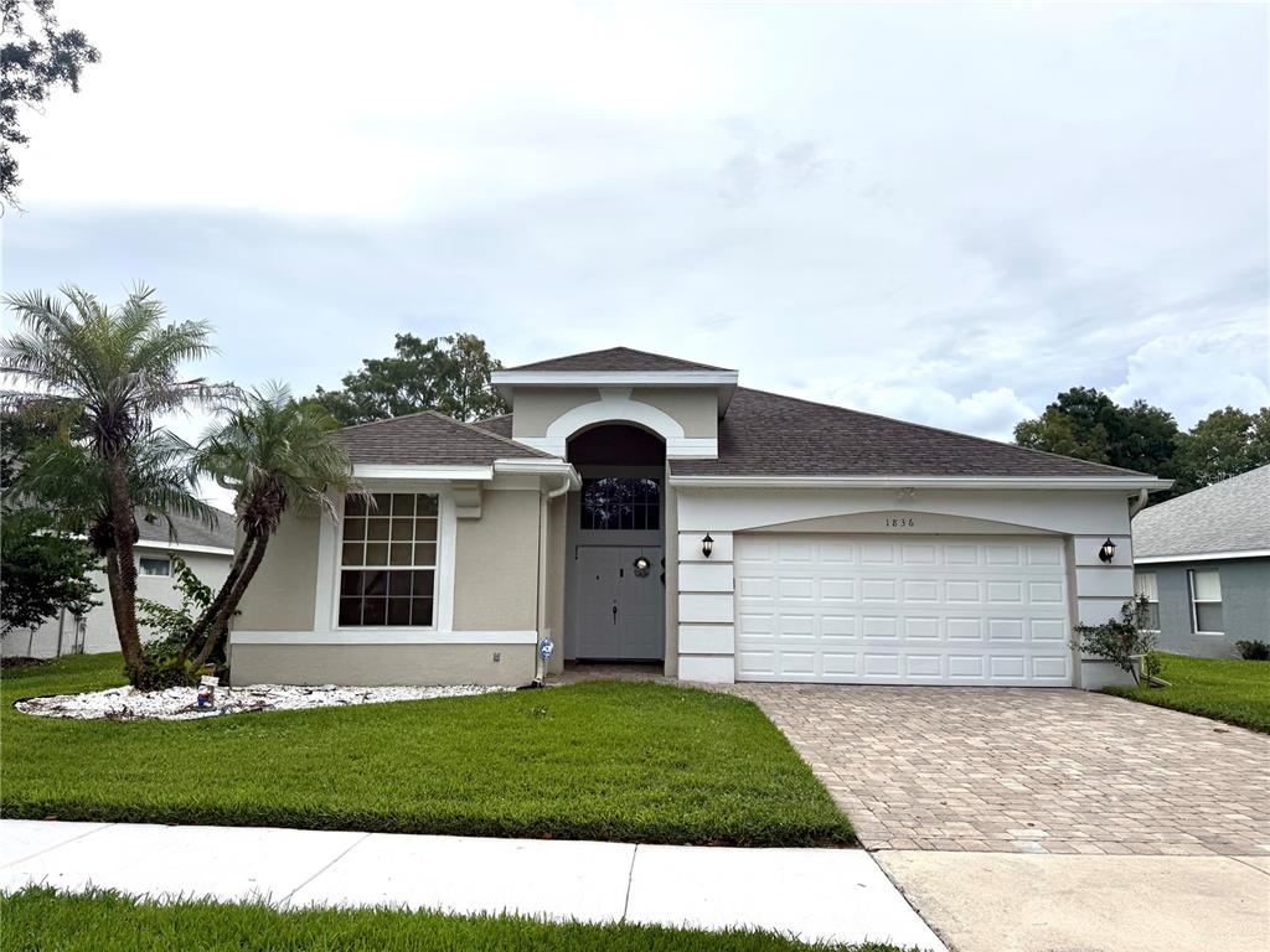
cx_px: 635
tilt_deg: +9.1
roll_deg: -0.3
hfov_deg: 71.6
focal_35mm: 24
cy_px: 476
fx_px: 881
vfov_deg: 56.8
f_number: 1.78
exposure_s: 1/7353
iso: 100
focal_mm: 6.76
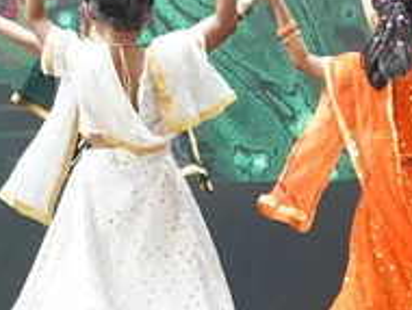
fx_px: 3253
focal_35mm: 273
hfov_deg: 7.1
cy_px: -179
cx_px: -173
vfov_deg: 5.4
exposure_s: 1/160
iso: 5000
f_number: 4.5
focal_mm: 36
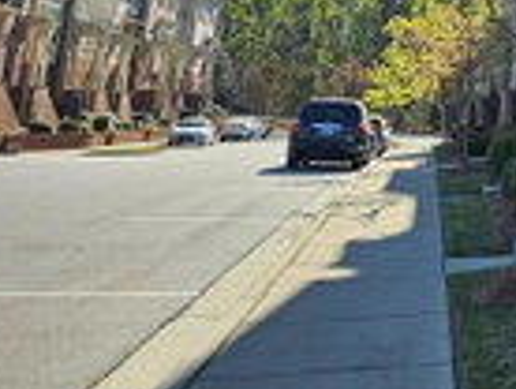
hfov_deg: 23.0
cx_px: 738
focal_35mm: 71
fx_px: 1060
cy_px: -153
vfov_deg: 18.9
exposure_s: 1/1120
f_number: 1.8
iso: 25
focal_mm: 5.4
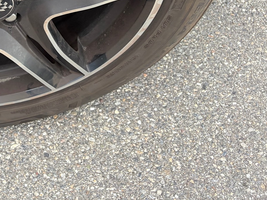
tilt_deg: -42.5
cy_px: -19
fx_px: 447
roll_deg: -2.5
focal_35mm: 58
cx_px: 1
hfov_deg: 30.9
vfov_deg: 23.7
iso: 80
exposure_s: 1/209
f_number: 1.6
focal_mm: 5.96
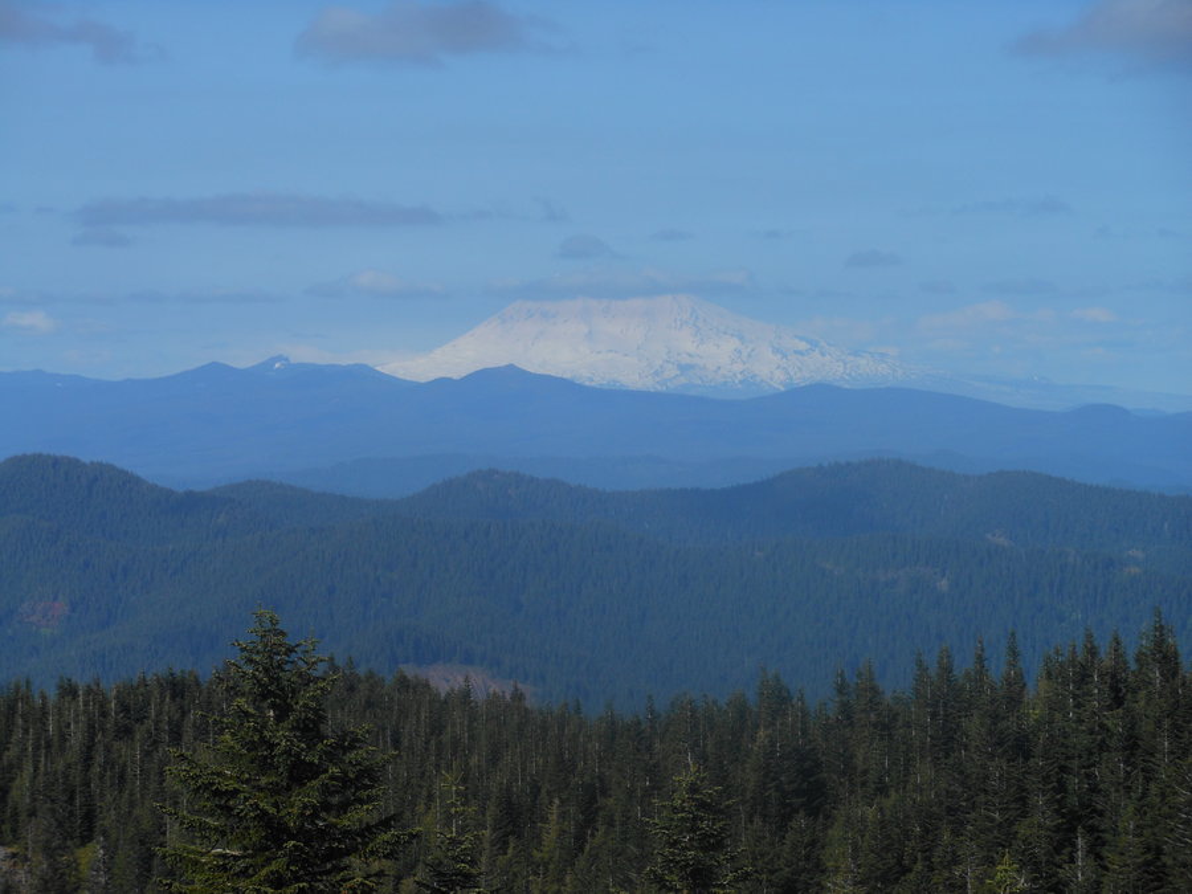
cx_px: 596
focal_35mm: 127
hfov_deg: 15.5
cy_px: 447
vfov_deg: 11.7
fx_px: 4373
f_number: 5
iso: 80
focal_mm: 22.6
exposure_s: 1/800
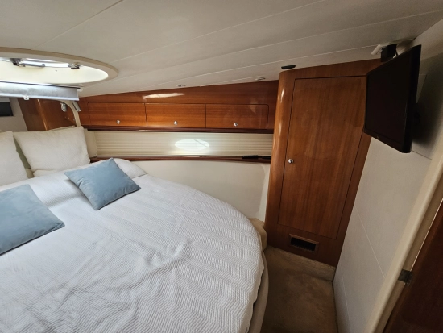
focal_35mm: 13
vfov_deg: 90.0
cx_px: 222
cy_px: 166
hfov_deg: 106.2
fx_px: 166
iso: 125
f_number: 2.2
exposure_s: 1/60
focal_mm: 2.2
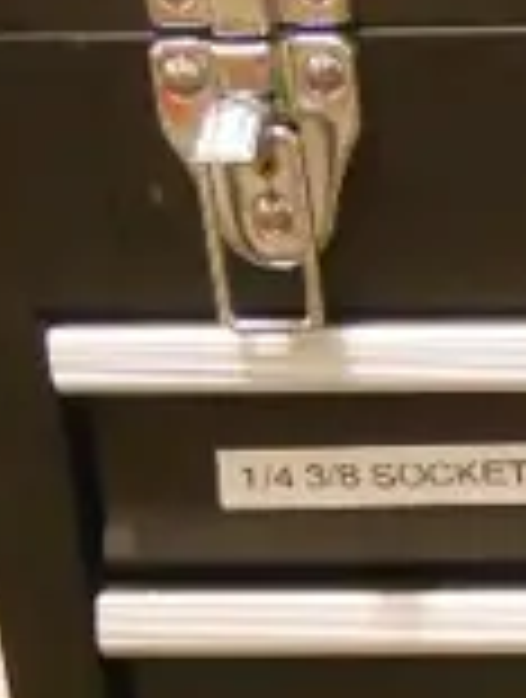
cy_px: 1545
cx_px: 1387
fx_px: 4520
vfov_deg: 8.2
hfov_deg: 6.3
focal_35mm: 224
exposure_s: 1/80
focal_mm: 17
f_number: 4.1
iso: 3200
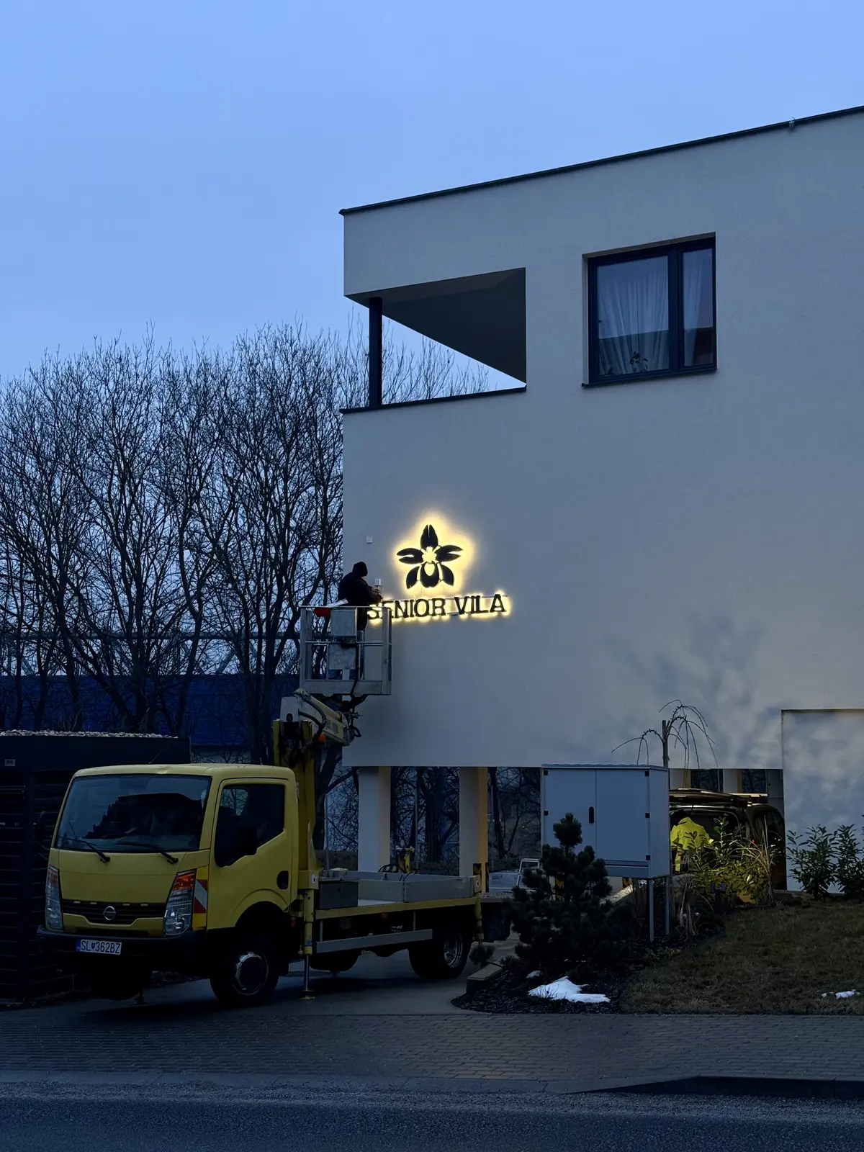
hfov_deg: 30.3
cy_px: 576
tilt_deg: +6.4
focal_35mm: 48
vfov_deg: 39.7
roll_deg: +0.4
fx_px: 1597
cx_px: 432
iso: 160
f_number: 1.78
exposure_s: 1/60
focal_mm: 6.76
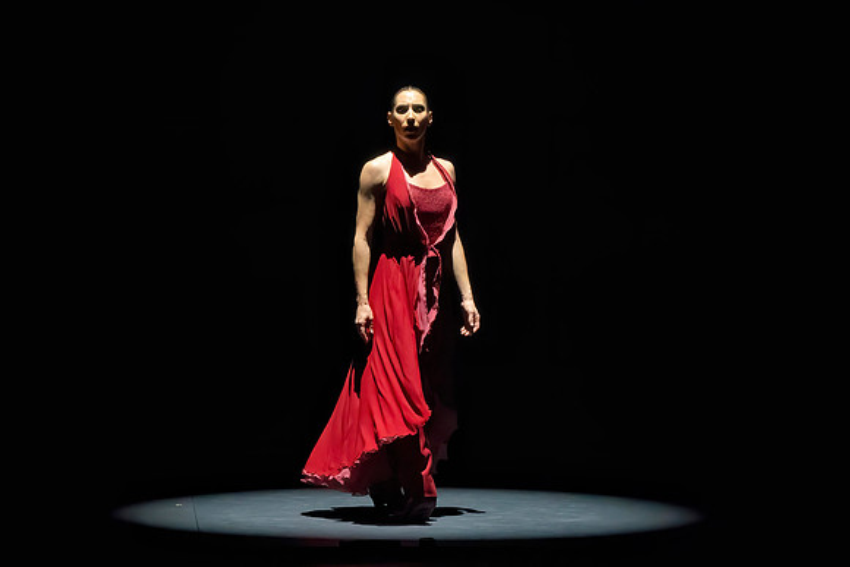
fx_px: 8409
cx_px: 398
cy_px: 250
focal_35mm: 356
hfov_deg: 5.8
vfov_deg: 3.9
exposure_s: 1/400
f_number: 20
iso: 25600
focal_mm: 262
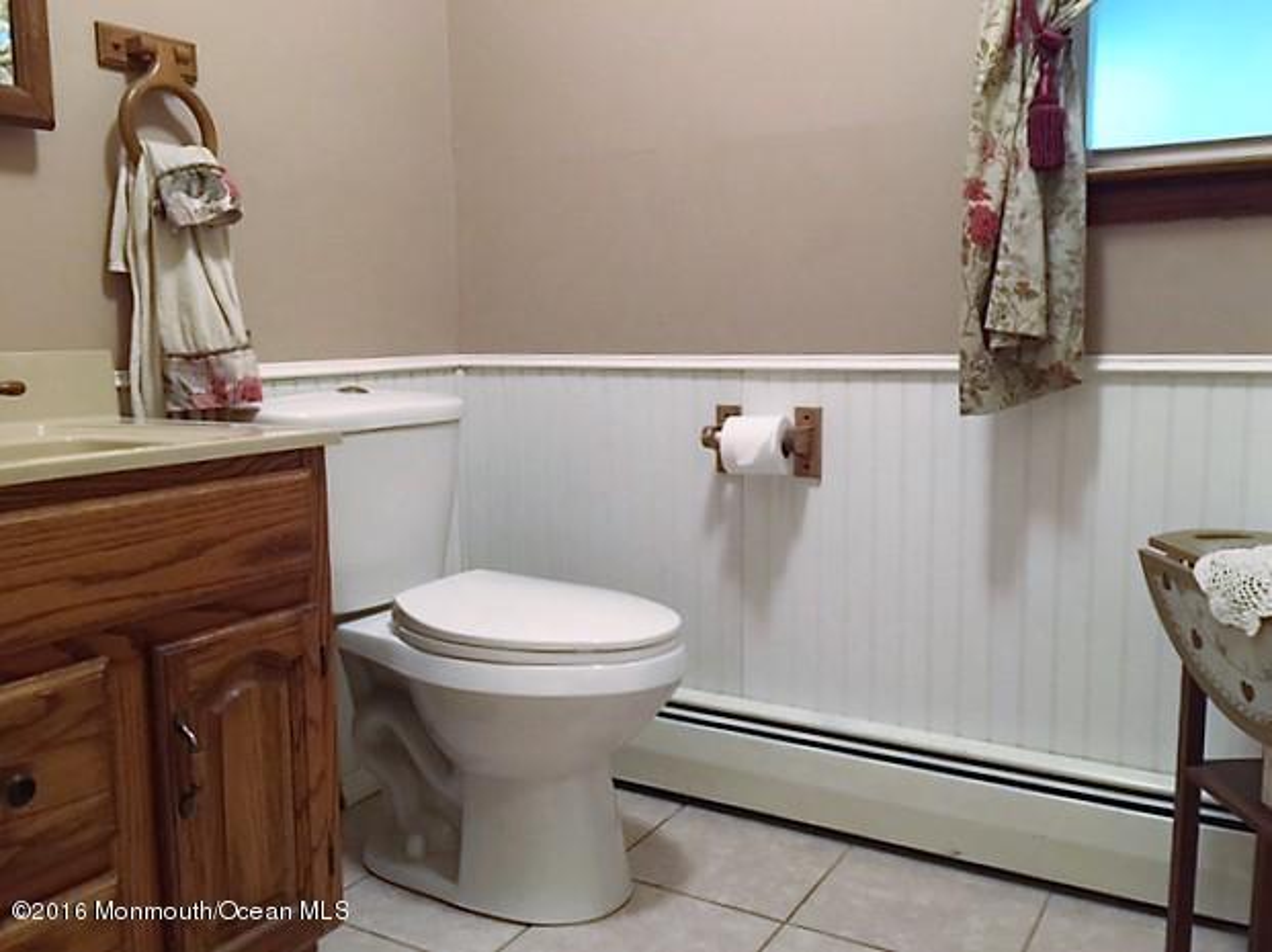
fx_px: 1065
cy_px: 476
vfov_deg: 48.2
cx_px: 636
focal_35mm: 29
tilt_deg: -7.6
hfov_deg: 61.7
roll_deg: +0.1
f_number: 2.2
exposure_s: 1/10
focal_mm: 4.15
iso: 125
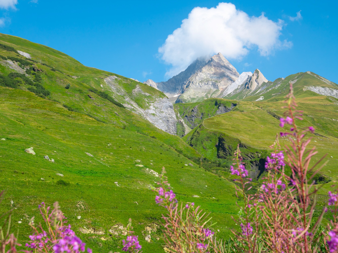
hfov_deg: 32.2
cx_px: 170
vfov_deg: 24.4
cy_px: 127
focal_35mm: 60
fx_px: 586
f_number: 10
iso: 250
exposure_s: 1/320
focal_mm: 55
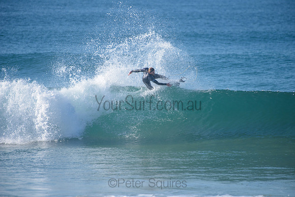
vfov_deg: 2.8
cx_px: 148
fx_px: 4098
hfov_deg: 4.1
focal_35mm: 500
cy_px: 98
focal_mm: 500
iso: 320
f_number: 5.6
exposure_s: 1/2000
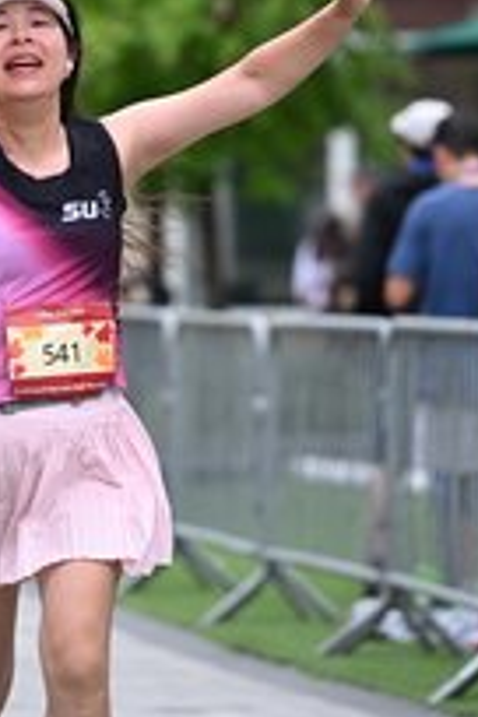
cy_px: 32
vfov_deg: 5.9
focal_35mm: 350
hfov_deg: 3.9
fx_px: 6970
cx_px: 40
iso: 640
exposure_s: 1/2000
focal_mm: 130
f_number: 2.8
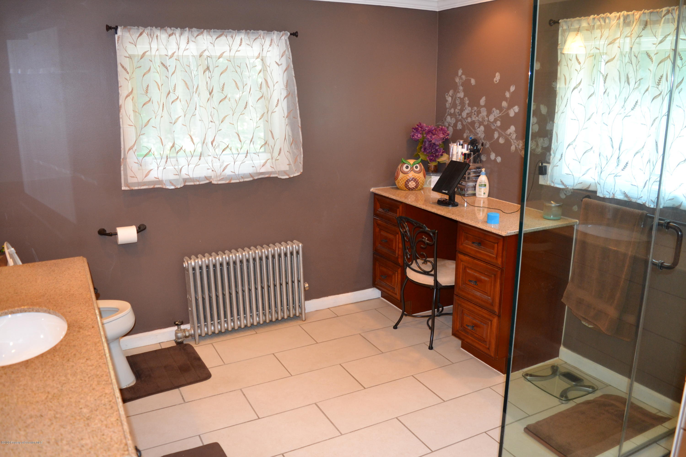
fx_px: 514
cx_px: 343
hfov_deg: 67.4
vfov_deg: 47.9
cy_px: 228
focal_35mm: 27
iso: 720
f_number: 3.5
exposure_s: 1/60
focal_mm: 18
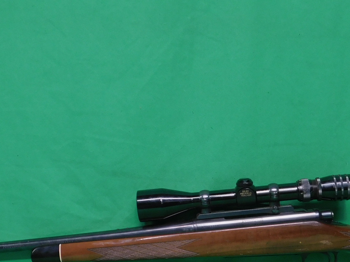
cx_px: 192
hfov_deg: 33.8
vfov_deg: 25.5
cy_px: 169
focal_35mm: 57
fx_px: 576
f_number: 3
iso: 125
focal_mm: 4.1
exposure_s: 1/40
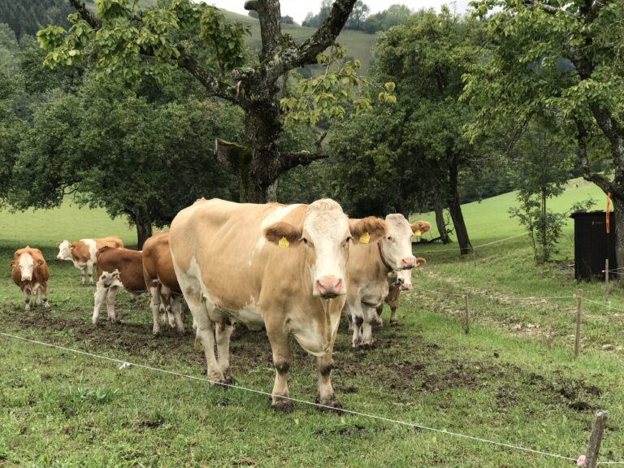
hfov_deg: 33.8
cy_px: 234
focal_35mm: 57
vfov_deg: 25.7
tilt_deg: -10.6
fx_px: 1028
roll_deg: +1.5
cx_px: 312
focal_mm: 6.6
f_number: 2.8
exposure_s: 1/231
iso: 20
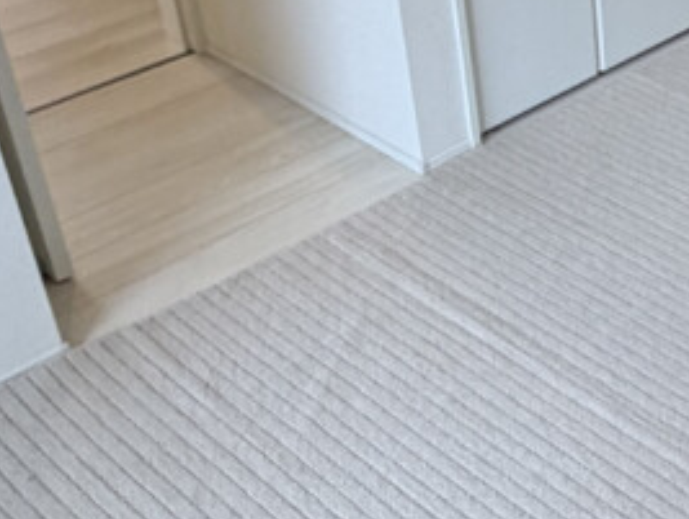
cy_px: 28
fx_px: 1335
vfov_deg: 21.4
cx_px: 877
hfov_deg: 25.3
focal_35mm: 67
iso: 200
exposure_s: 1/121
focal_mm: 2.22
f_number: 2.2
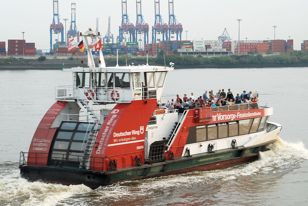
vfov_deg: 17.5
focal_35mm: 78
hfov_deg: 26.0
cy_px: 103
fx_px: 668
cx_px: 154
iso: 200
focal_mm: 52
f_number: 7.1
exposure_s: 1/60
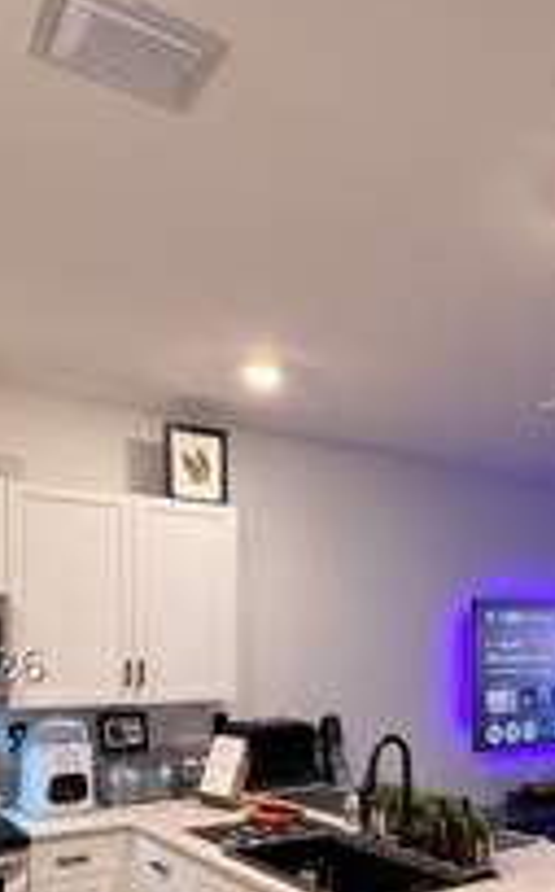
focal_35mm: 35
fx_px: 849
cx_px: 446
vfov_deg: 53.0
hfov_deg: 35.0
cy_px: 665
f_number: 2.2
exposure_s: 1/60
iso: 320
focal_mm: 2.22
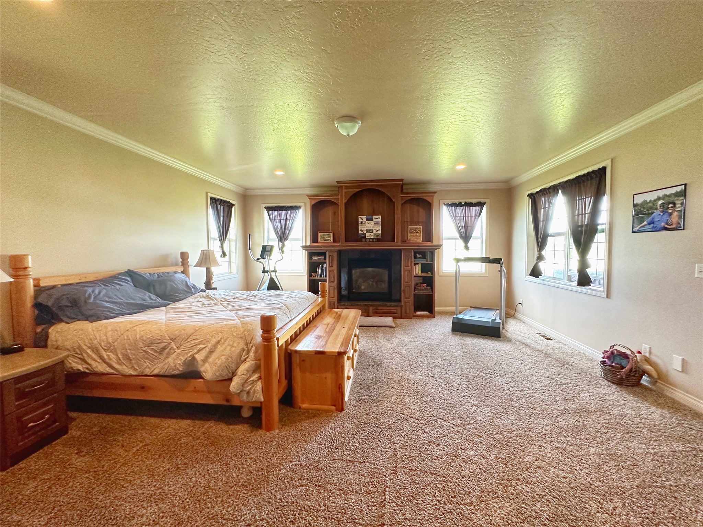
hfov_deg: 102.1
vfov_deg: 85.7
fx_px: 284
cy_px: 264
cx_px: 352
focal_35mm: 14
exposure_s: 1/60
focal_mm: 2.22
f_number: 2.2
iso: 320
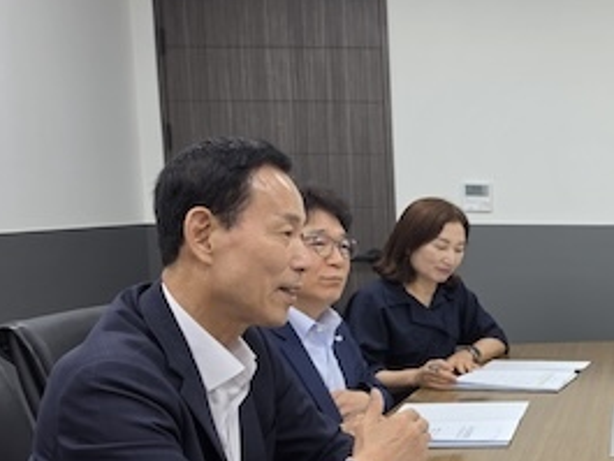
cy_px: 343
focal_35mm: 52
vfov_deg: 27.7
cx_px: 646
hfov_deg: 33.0
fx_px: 923
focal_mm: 6.5
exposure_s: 1/120
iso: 50
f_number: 1.4
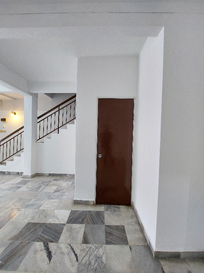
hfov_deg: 89.9
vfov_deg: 106.2
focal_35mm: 13
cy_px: 136
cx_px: 102
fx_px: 102
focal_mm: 1.74
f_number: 2.2
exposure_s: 1/50
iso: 400
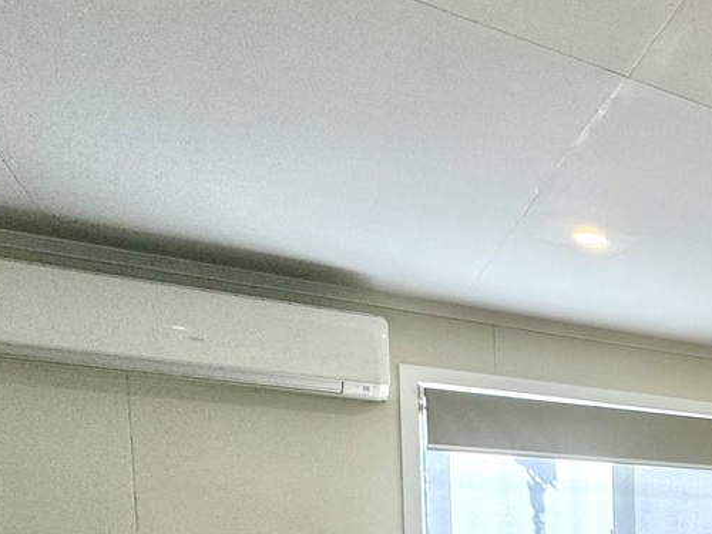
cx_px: 1004
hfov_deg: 30.6
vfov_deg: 30.0
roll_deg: +0.4
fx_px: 864
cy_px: 617
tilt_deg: -3.9
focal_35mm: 42
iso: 64
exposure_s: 1/100
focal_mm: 2.22
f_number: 2.2
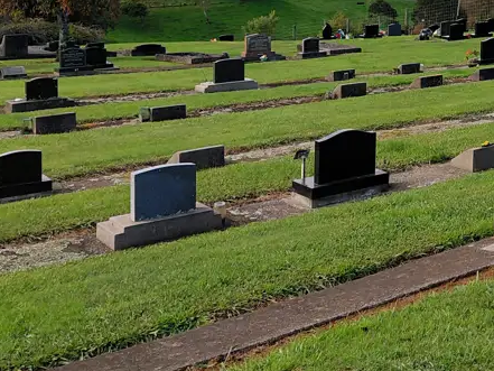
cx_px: 553
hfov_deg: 26.2
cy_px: -45
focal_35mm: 68
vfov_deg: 20.5
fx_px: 971
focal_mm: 4.69
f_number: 1.8
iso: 50
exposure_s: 1/1856
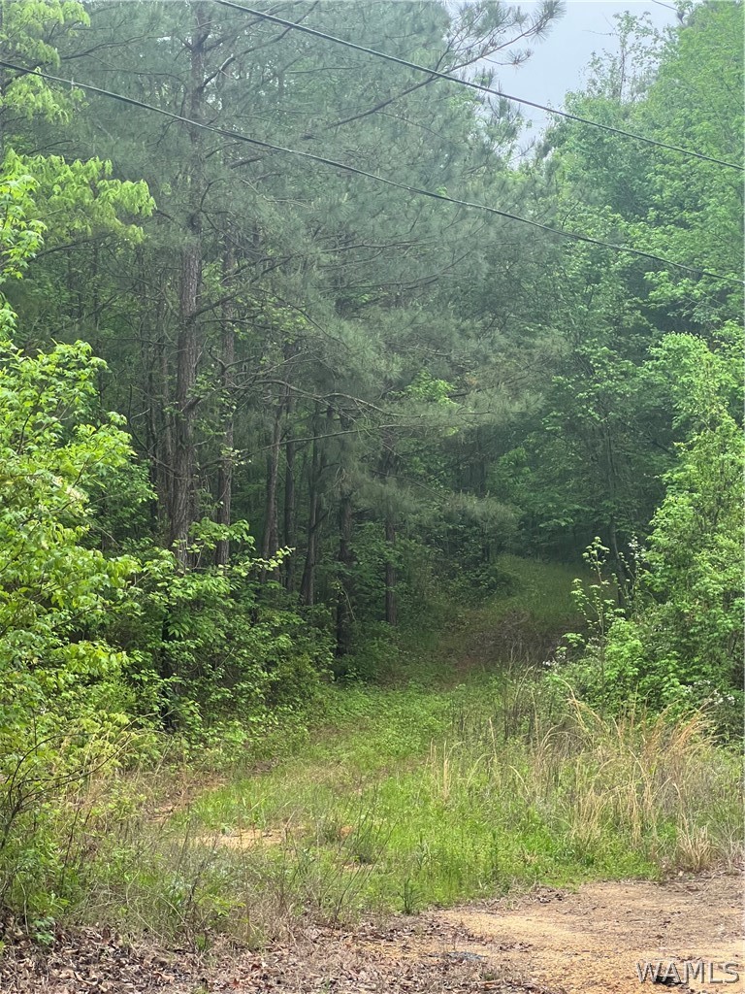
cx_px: 372
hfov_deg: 19.1
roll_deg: +1.6
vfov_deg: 25.3
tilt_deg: +2.3
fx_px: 2210
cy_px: 497
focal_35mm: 77
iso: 200
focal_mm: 9
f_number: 2.8
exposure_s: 1/99
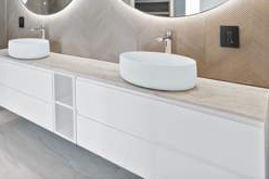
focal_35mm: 31
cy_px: 9
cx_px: 11
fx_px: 231
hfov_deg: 50.8
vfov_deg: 38.5
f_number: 16
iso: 200
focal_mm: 16
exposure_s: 3.2
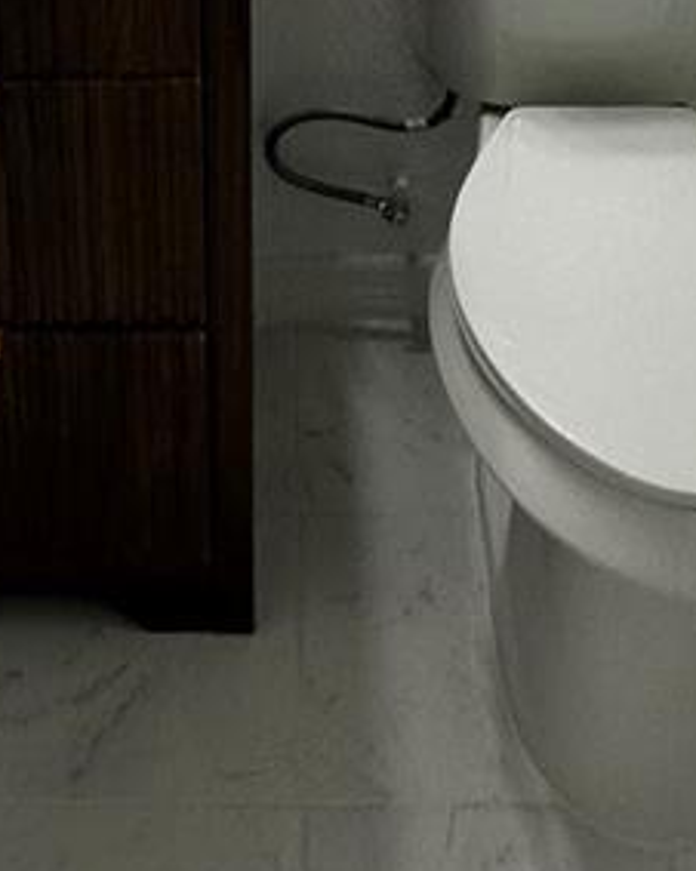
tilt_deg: -11.7
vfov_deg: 25.5
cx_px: 256
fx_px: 1495
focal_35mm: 58
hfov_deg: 26.1
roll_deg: +0.2
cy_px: -394
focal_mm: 2.22
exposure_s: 1/120
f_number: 2.2
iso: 125
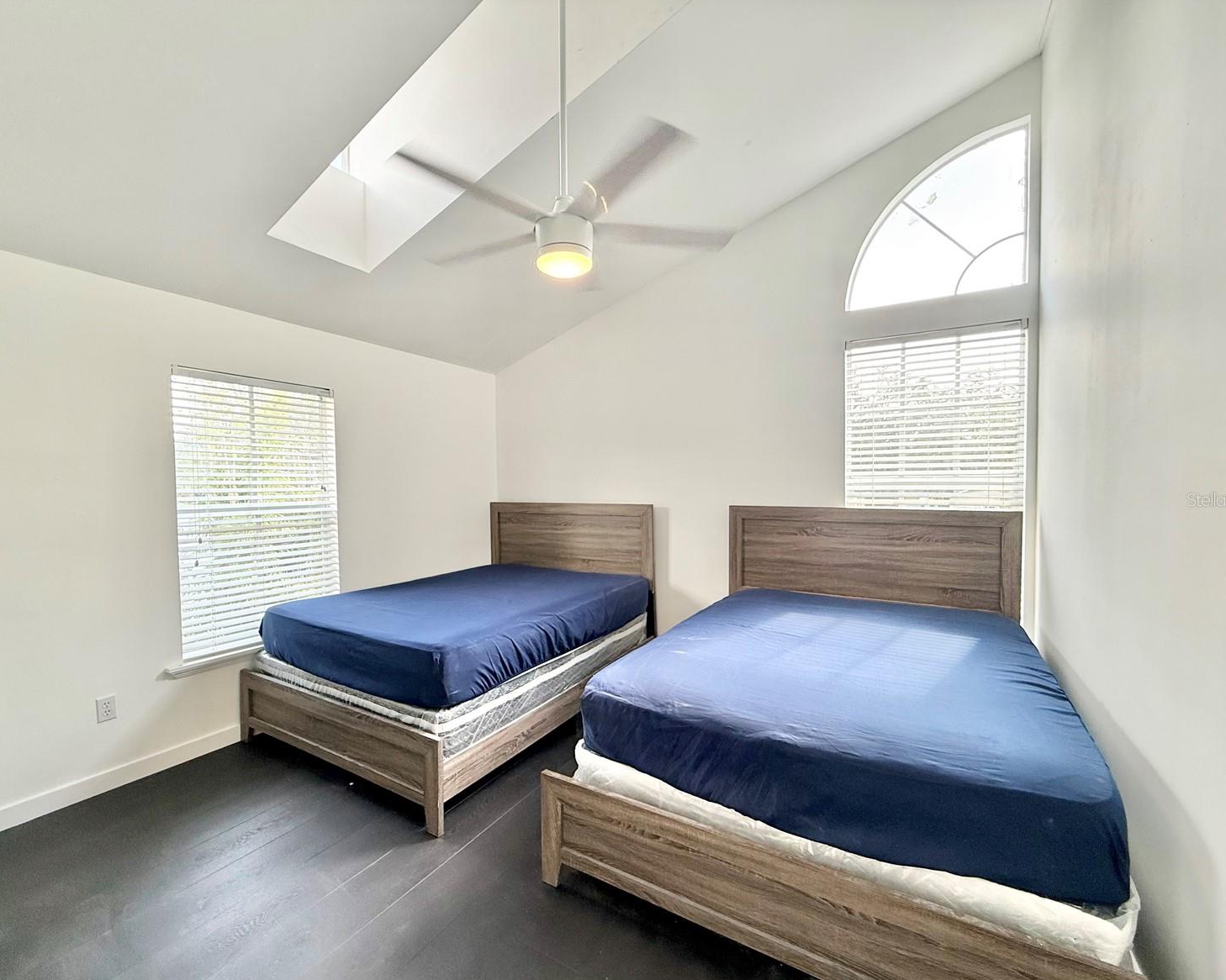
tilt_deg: -0.4
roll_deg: +0.3
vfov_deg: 84.0
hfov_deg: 96.8
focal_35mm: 15
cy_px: 499
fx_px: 544
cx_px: 594
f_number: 2.2
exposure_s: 1/120
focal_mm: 2.22
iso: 100
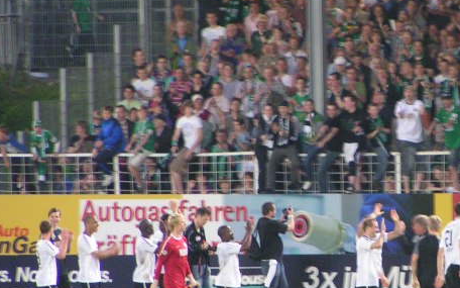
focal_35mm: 482
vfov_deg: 2.7
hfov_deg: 4.4
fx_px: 6043
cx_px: 380
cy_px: 151
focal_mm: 39.6
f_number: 3.5
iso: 200
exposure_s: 1/25
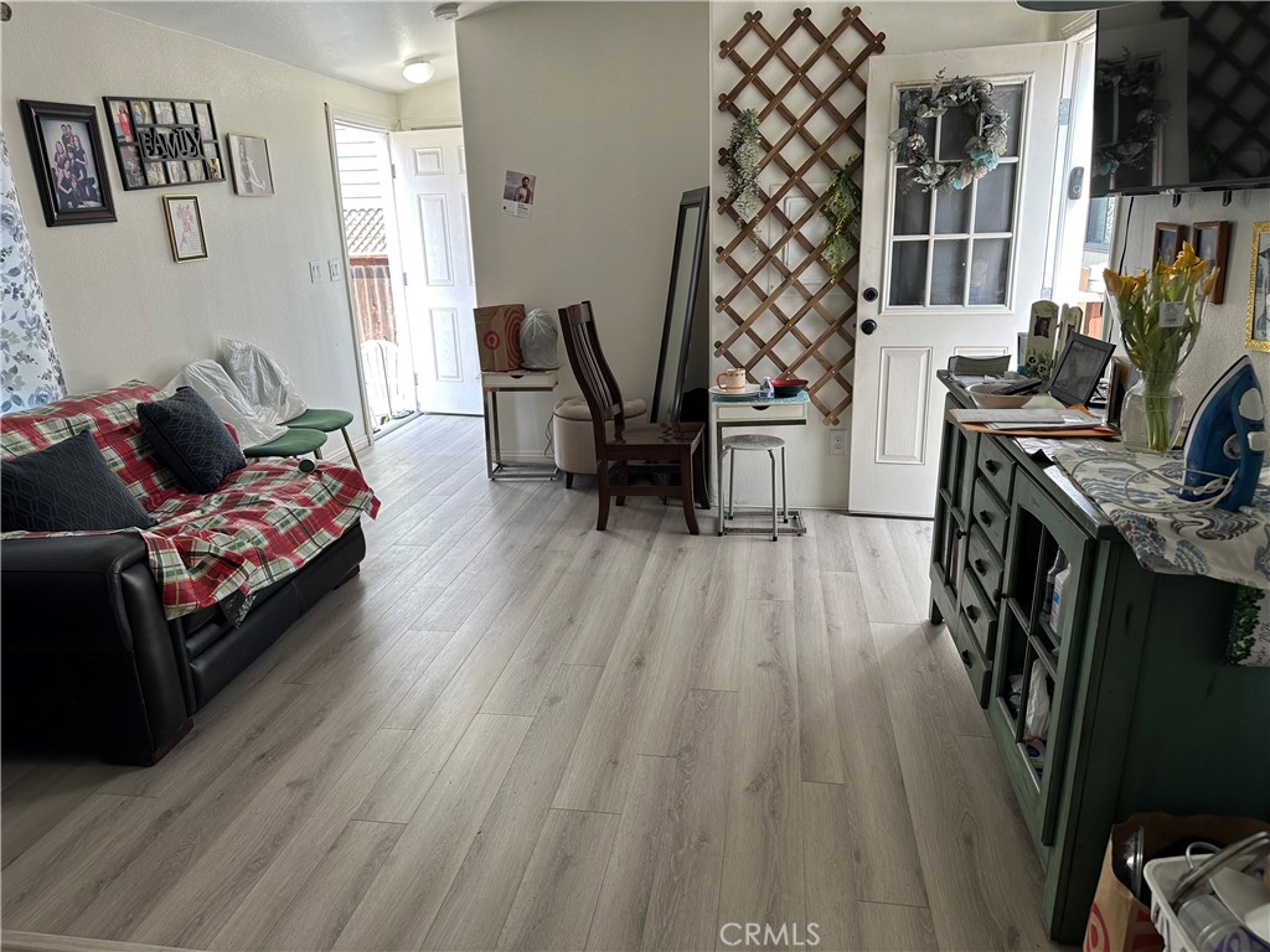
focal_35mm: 24
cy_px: 476
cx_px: 635
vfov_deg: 56.8
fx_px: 881
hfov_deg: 71.6
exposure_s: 1/121
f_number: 1.78
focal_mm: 6.86
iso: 64
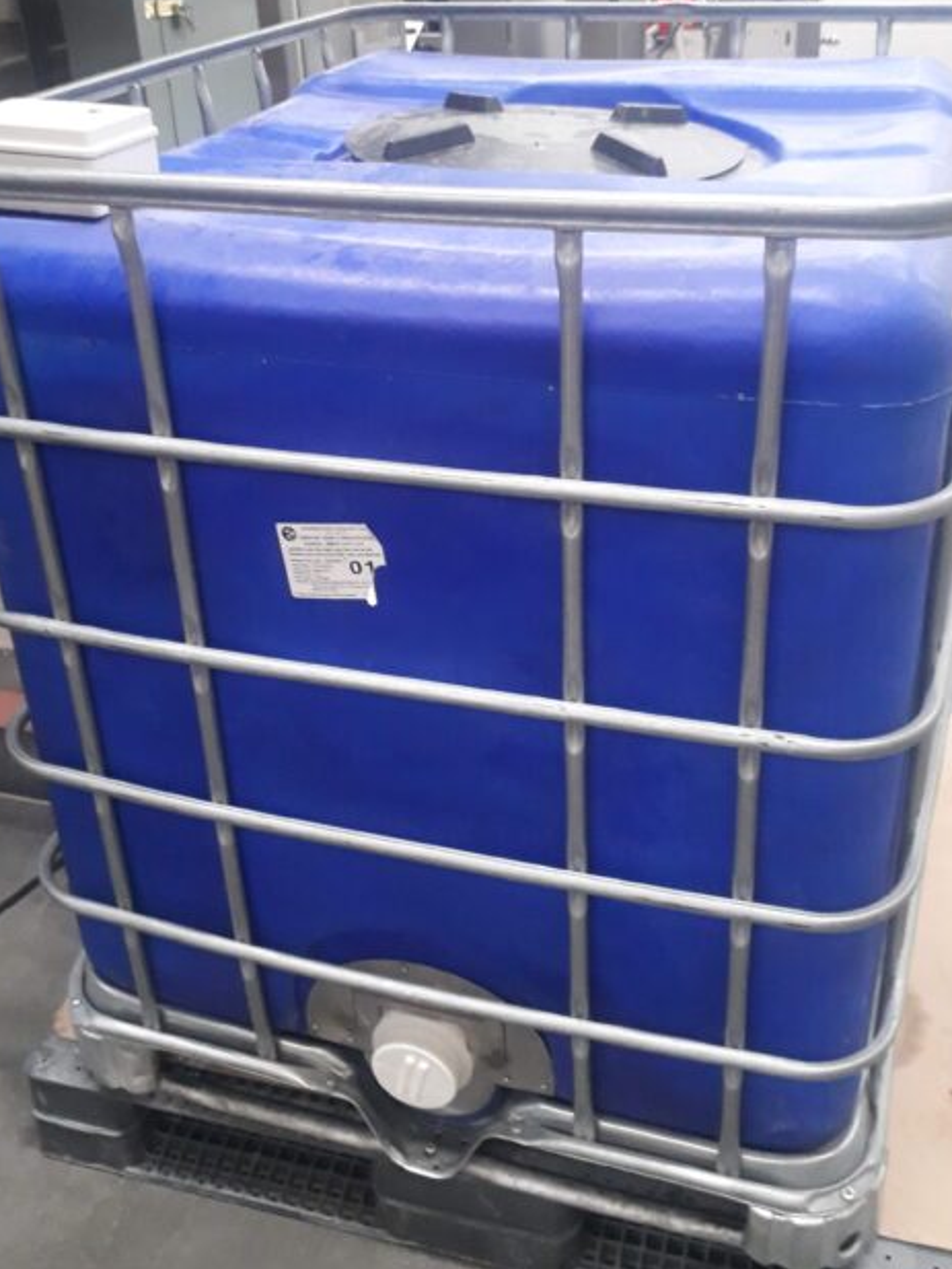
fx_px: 1283
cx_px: 500
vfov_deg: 52.3
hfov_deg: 40.7
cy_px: 516
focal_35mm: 35
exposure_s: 1/17
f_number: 1.9
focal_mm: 3.6
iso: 320
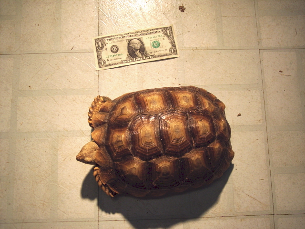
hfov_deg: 47.9
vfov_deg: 36.8
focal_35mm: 39
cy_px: 114
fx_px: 344
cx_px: 152
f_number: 2.8
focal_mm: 8
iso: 100
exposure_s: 1/90
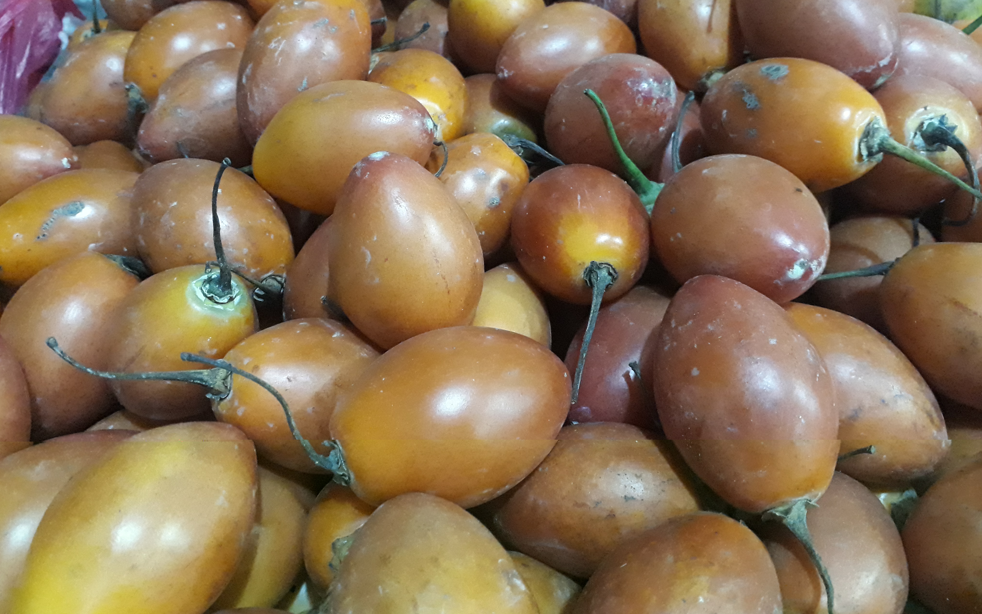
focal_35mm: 29
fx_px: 776
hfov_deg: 64.6
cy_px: 253
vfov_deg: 43.0
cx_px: 487
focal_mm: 3.6
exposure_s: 1/15
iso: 800
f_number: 1.9
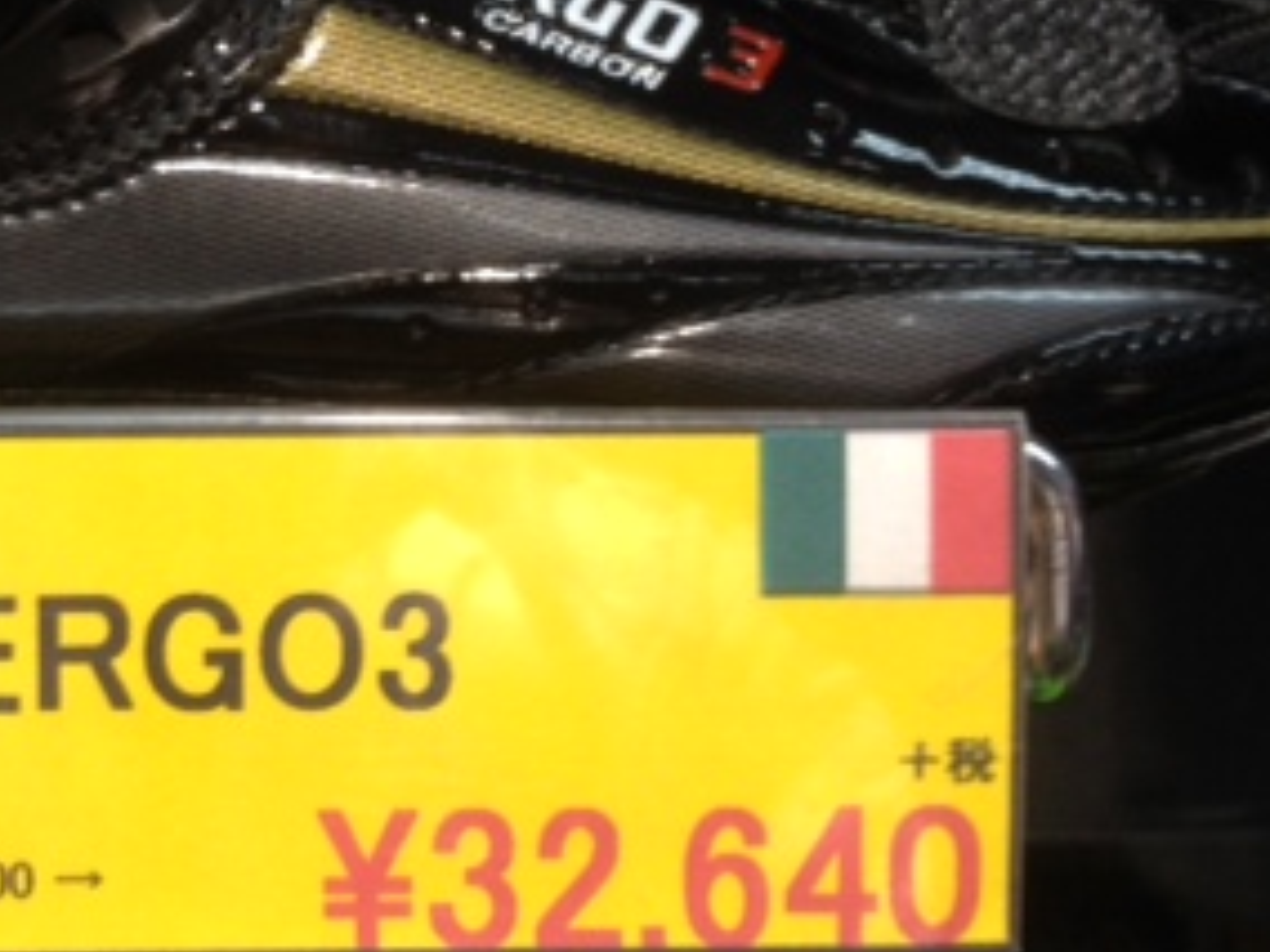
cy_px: 54
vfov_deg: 18.3
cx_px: 103
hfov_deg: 24.0
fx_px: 2898
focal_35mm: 79
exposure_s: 1/30
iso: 50
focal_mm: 4.28
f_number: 2.4
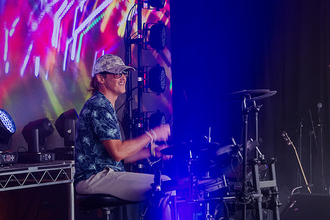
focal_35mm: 106
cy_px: 99
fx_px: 968
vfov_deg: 12.9
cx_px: 180
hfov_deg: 19.3
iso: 320
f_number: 9
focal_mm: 92
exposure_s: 1/60
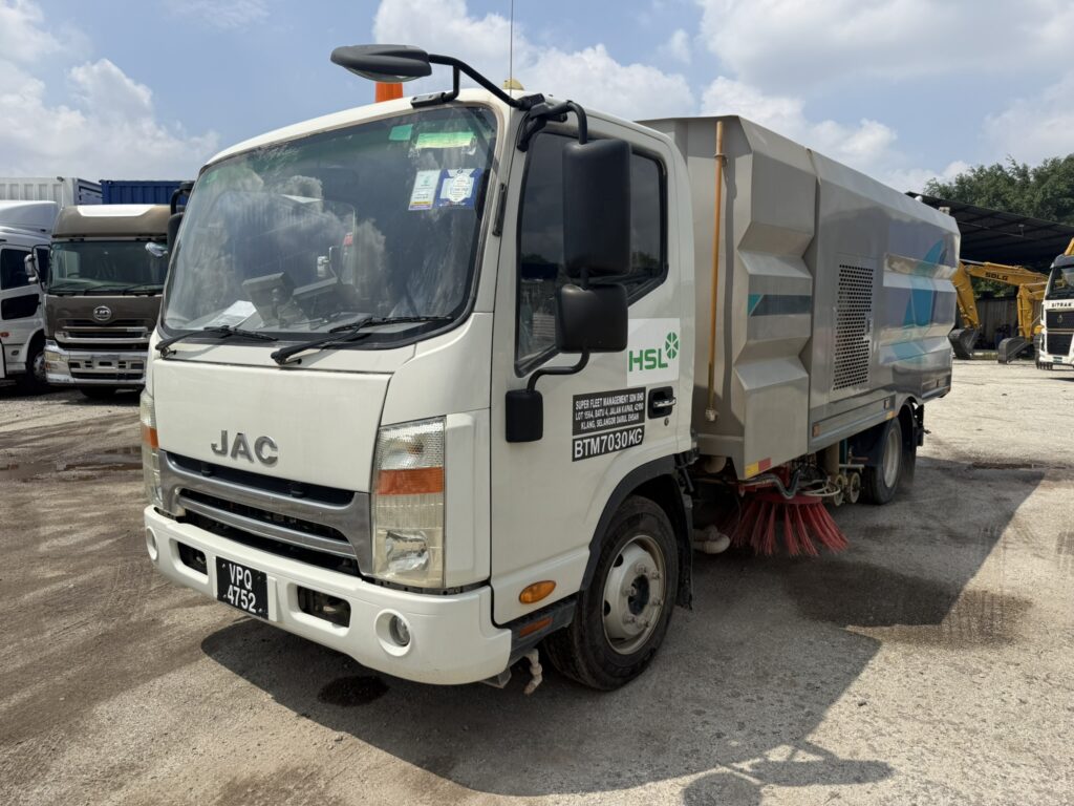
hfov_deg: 71.6
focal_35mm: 24
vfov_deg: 56.8
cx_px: 537
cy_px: 403
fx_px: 745
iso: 80
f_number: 1.78
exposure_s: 1/7353
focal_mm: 6.76
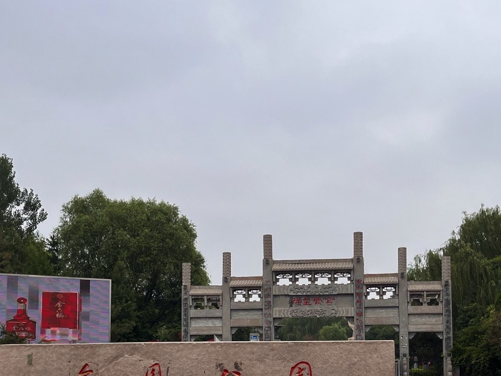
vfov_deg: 29.6
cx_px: 286
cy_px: 303
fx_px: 695
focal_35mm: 48
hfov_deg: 39.6
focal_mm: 5.1
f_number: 1.6
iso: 50
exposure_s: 1/5556
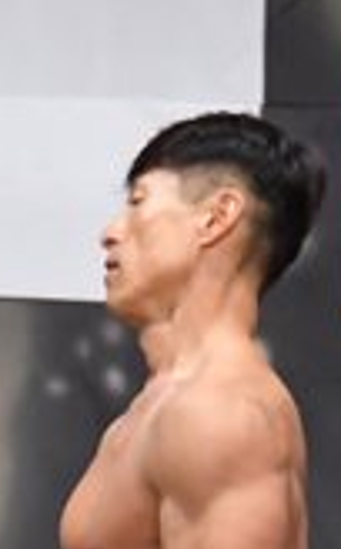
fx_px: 14534
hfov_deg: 1.3
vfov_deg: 2.2
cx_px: -256
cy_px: 797
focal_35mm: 974
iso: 6400
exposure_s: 1/400
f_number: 5.6
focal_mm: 135
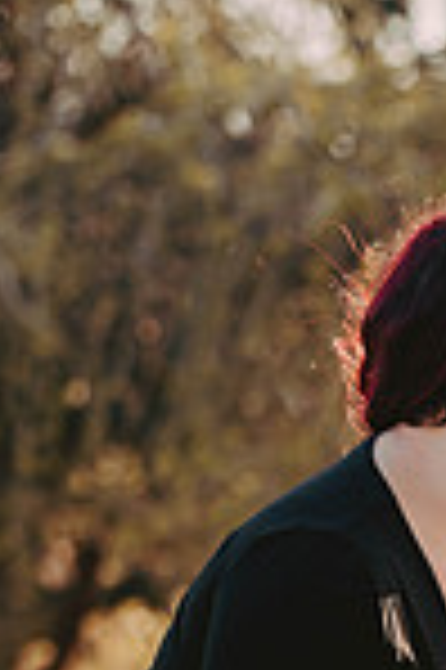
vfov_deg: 7.1
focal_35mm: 287
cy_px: 755
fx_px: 5345
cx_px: 626
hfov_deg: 4.8
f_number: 2.8
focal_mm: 95
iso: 400
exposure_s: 1/800
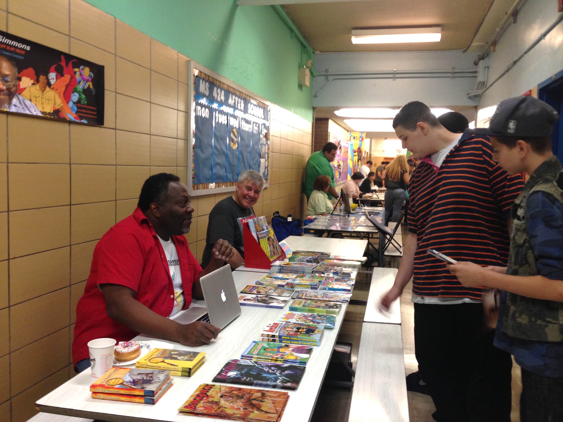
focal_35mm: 33
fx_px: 537
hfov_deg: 55.4
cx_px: 282
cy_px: 211
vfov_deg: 42.9
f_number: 2.4
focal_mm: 4.12
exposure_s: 1/20
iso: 125
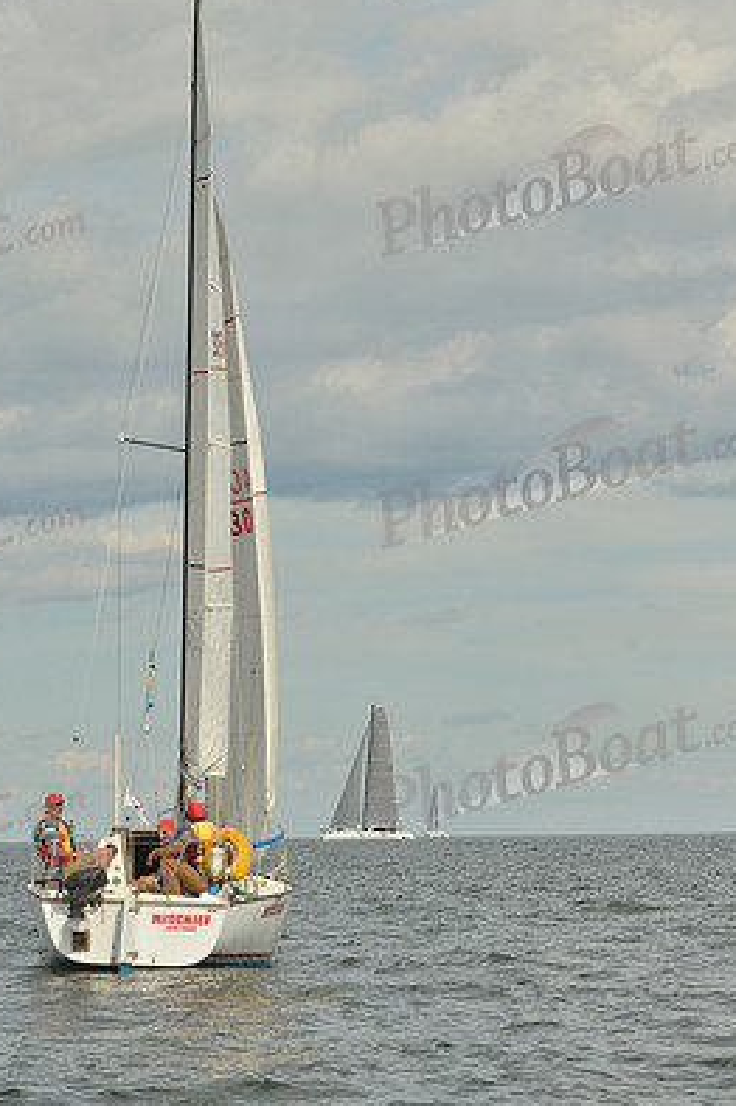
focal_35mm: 140
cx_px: 232
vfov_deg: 14.6
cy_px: 371
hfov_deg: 9.8
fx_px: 4301
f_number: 8
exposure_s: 1/1000
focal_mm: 95
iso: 200
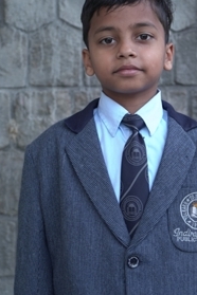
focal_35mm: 77
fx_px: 632
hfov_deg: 17.7
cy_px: 131
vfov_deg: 26.3
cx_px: 119
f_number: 4.5
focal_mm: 48
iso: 250
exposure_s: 1/100
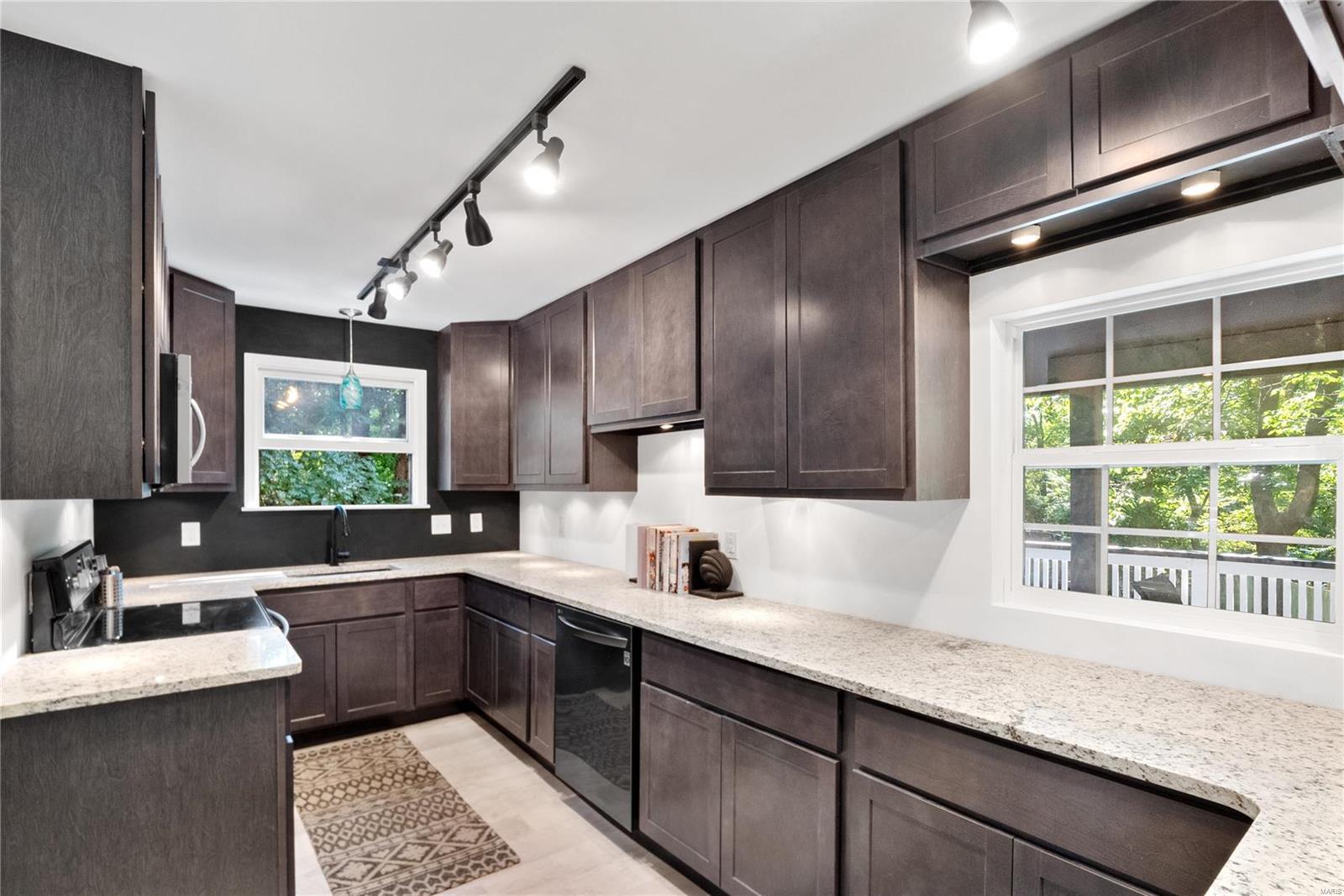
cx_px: 672
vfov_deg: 73.7
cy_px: 448
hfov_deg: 96.7
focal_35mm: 16
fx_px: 597
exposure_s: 1/3
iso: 400
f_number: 8
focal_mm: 8
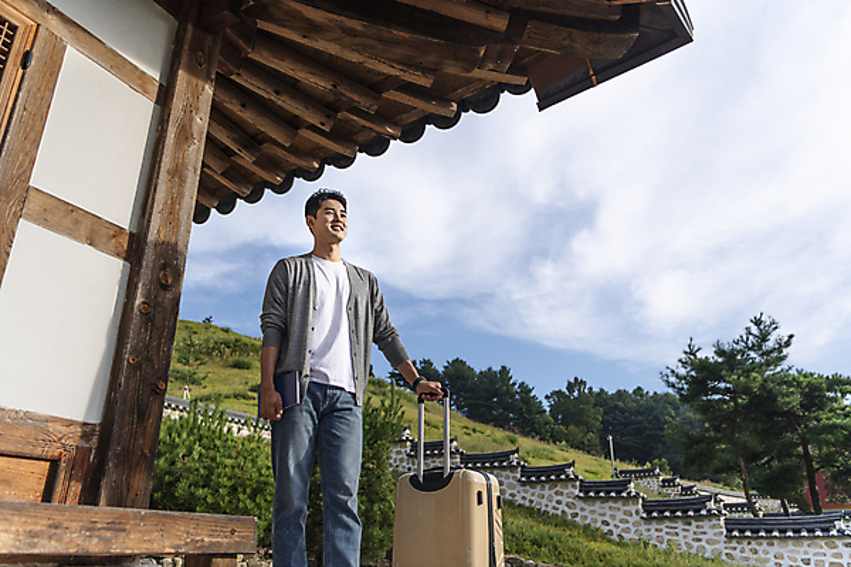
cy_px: 284
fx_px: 685
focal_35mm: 29
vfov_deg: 45.0
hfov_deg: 63.7
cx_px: 426
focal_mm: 29
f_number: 2.8
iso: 250
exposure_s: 1/5000
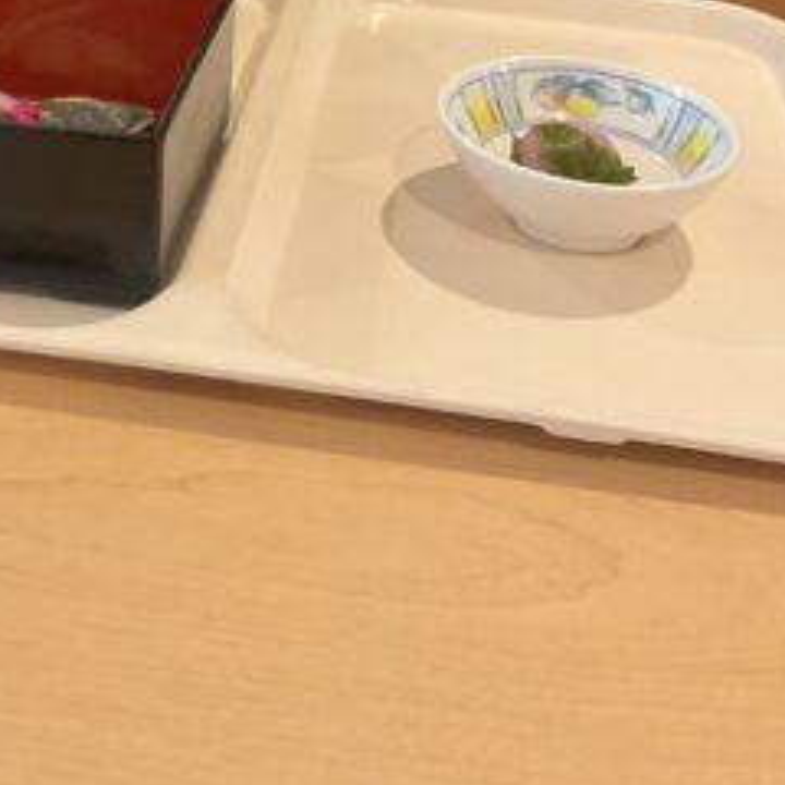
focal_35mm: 64
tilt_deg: -16.6
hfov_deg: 26.5
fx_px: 1642
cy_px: -180
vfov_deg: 24.2
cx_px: 177
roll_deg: -2.6
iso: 100
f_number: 1.8
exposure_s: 1/60
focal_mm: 3
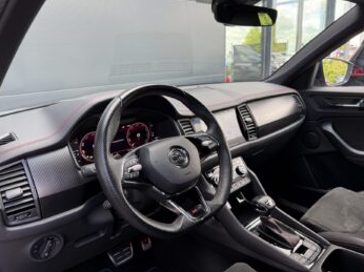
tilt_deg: -15.8
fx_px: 263
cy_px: 131
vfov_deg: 54.8
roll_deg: +2.0
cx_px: 184
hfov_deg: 69.4
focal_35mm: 25
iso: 64
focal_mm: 6.76
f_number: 1.78
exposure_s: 1/121
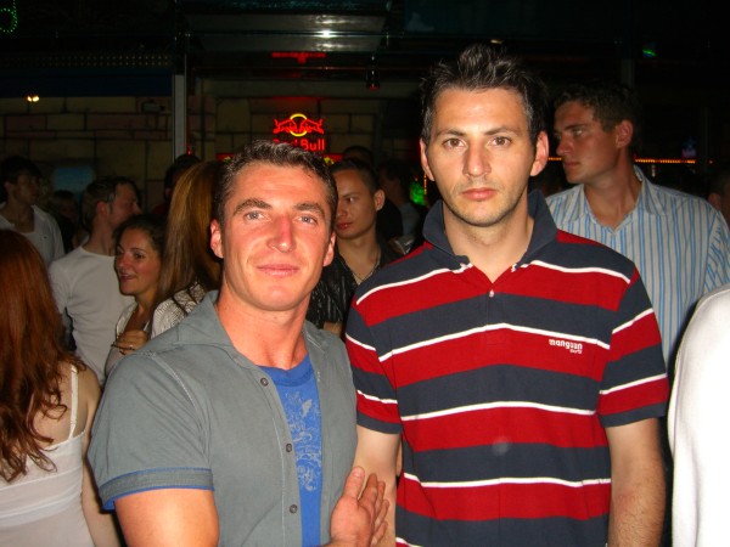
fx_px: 801
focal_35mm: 38
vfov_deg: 37.7
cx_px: 365
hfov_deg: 49.0
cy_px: 274
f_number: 2.8
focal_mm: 7.9
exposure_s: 1/60
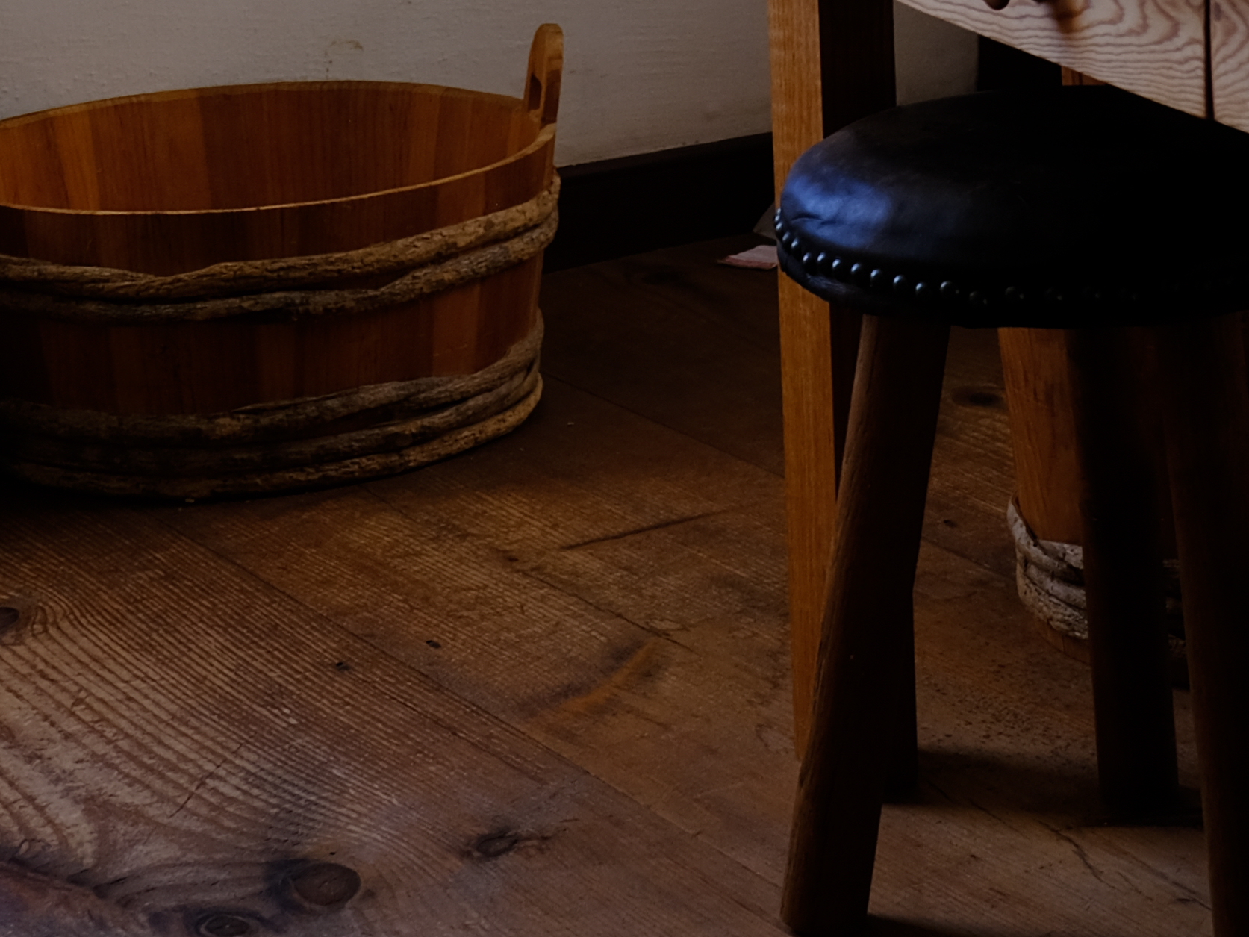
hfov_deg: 18.7
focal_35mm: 104
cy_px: -407
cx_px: 1044
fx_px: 3753
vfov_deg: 13.5
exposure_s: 1/58
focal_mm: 19.6
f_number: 2.8
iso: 160
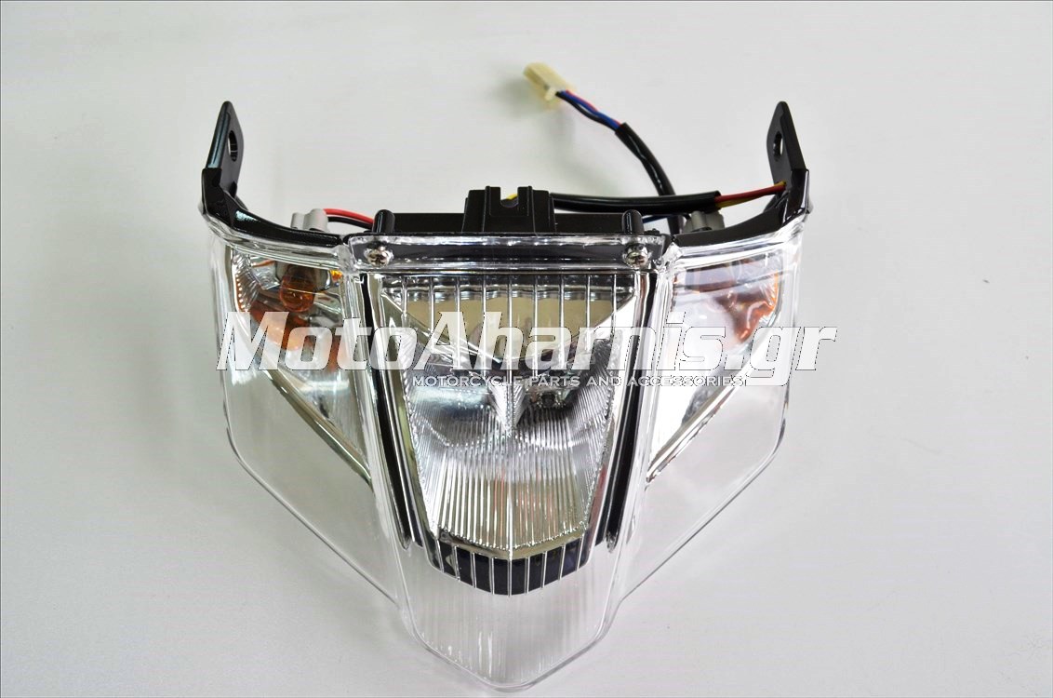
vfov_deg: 39.8
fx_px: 963
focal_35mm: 33
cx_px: 526
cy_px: 349
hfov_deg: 57.3
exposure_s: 1/160
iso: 1600
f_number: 7.1
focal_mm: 22
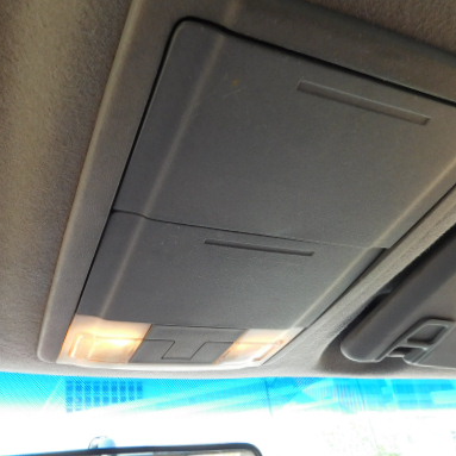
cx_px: 190
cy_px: 276
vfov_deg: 48.1
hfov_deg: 48.3
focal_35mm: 34
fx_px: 507
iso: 125
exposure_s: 1/100
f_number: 3
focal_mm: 4
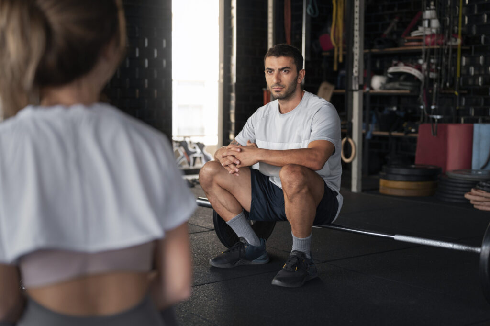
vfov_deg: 26.9
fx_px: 680
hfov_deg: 39.6
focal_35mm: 50
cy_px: 163
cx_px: 245
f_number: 2.2
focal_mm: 50
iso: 1250
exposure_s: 1/400
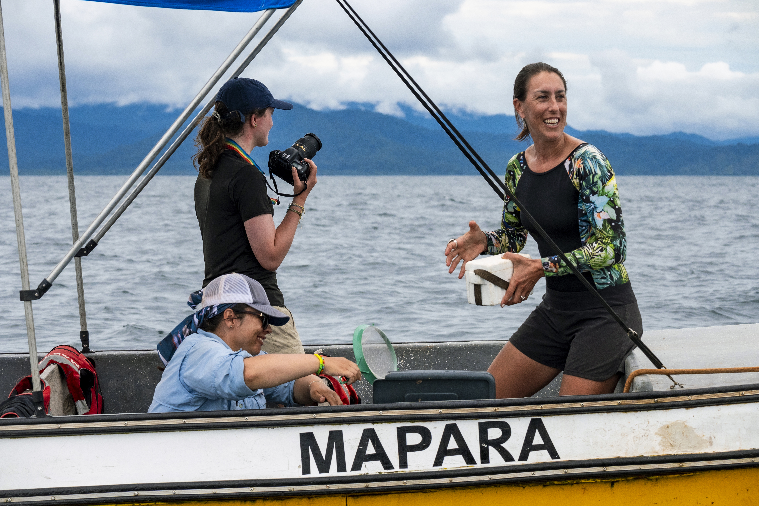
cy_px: 253
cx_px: 380
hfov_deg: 16.7
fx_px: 2593
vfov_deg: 11.1
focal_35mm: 123
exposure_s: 1/2000
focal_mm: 82
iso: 400
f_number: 7.1
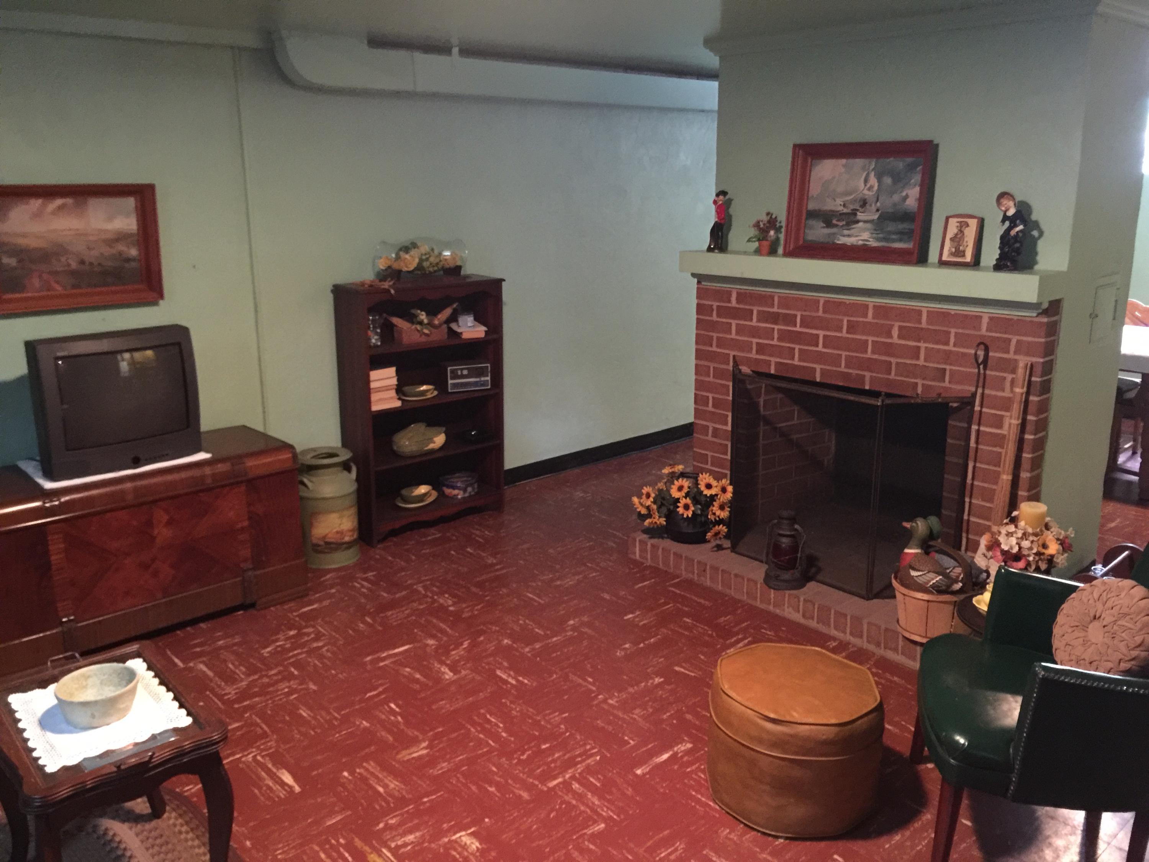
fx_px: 963
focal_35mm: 29
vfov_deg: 48.2
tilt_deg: -13.5
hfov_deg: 61.7
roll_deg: -1.1
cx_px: 574
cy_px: 431
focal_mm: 4.15
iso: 160
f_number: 2.2
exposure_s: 1/4
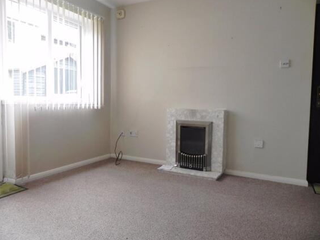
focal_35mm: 27
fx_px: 250
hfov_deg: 65.3
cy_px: 118
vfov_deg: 51.4
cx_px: 156
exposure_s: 1/66.7
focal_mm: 4.6
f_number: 3.2
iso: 160
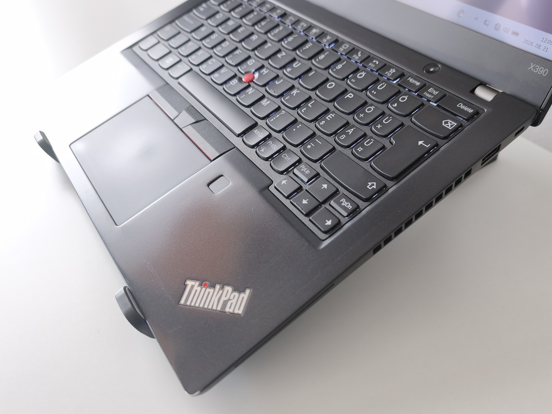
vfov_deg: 49.7
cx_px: 311
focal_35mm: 28
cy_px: 208
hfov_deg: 63.2
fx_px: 446
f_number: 1.62
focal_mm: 6.45
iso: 64
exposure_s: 1/99.9
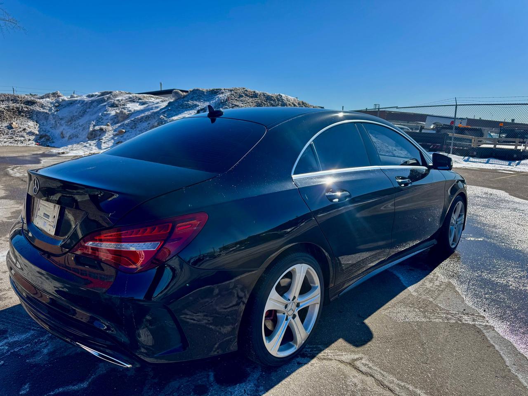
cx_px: 264
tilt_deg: -11.4
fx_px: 366
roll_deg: -1.3
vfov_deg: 56.8
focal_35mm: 24
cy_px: 198
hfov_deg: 71.6
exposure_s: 1/4950
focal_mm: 6.8
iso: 80
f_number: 1.8
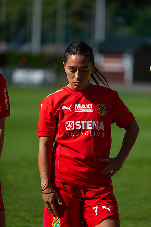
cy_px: 114
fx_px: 1261
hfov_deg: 6.9
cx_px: 76
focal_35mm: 200
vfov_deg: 10.3
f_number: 3.2
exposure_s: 1/3200
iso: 100
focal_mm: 200
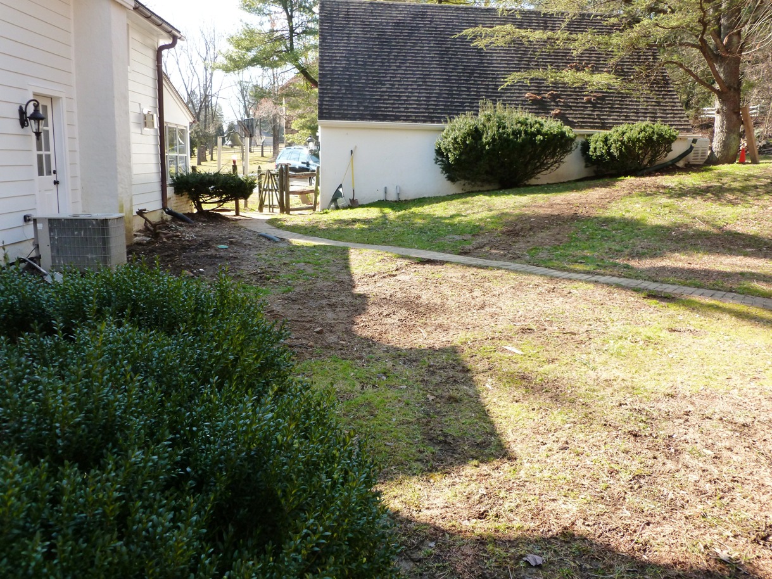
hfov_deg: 63.4
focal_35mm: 28
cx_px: 386
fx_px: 624
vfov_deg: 49.7
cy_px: 290
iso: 160
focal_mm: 5
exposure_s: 1/160
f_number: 3.3
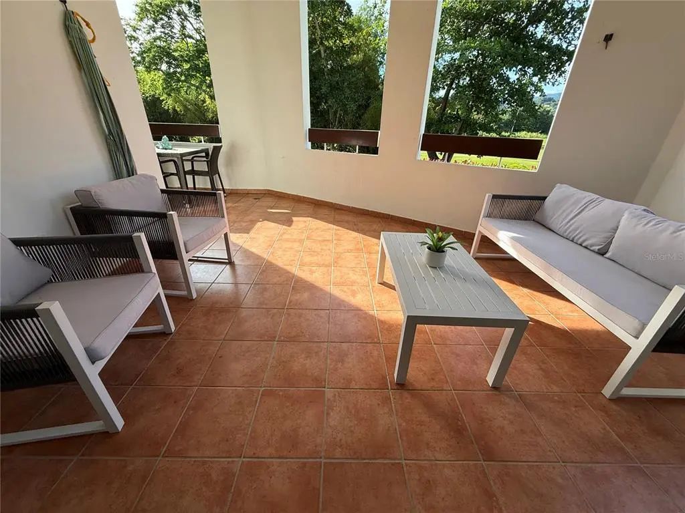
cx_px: 342
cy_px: 256
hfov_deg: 102.1
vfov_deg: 85.7
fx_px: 277
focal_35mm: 14
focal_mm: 2.22
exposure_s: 1/514
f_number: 2.2
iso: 50
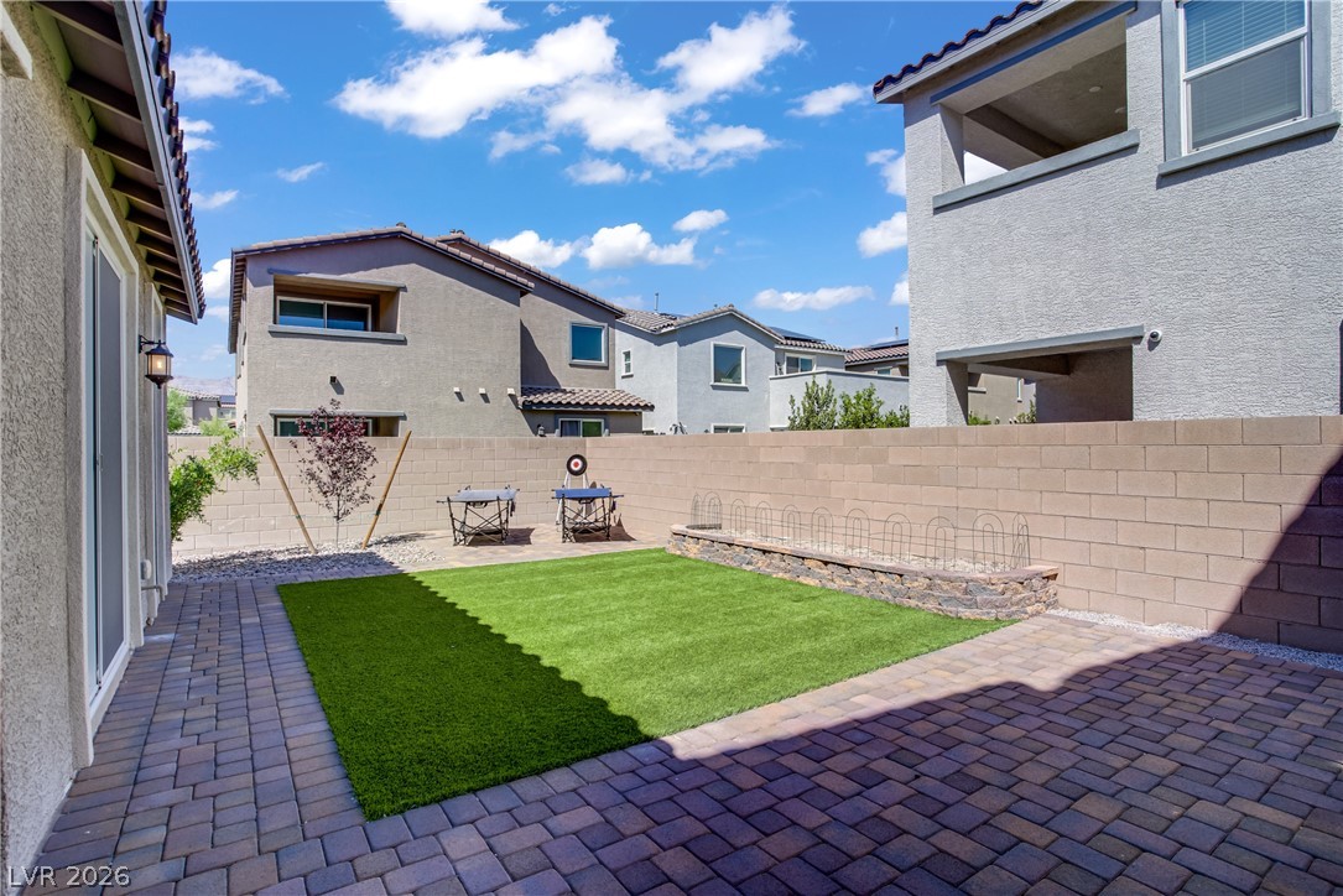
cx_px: 672
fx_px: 634
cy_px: 448
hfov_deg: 93.3
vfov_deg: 70.5
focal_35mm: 17
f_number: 8
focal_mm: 17
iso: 100
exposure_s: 1/320
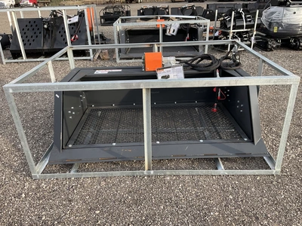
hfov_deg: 61.7
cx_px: 151
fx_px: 253
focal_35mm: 29
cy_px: 113
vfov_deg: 48.2
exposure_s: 1/164
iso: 20
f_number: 1.8
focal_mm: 3
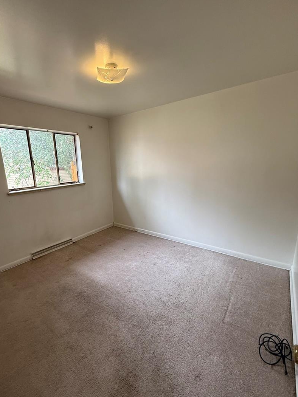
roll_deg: +2.2
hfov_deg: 77.8
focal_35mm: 16
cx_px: 132
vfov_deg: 94.4
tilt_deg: -11.4
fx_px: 184
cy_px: 206
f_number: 2.2
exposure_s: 1/120
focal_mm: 2.22
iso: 200
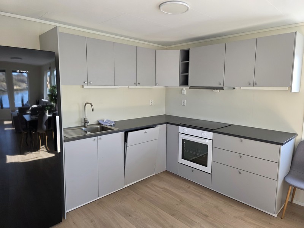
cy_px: 114
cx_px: 152
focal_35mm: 23
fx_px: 202
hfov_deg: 73.9
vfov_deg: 58.9
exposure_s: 1/180
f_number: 1.7
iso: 160
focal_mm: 6.3
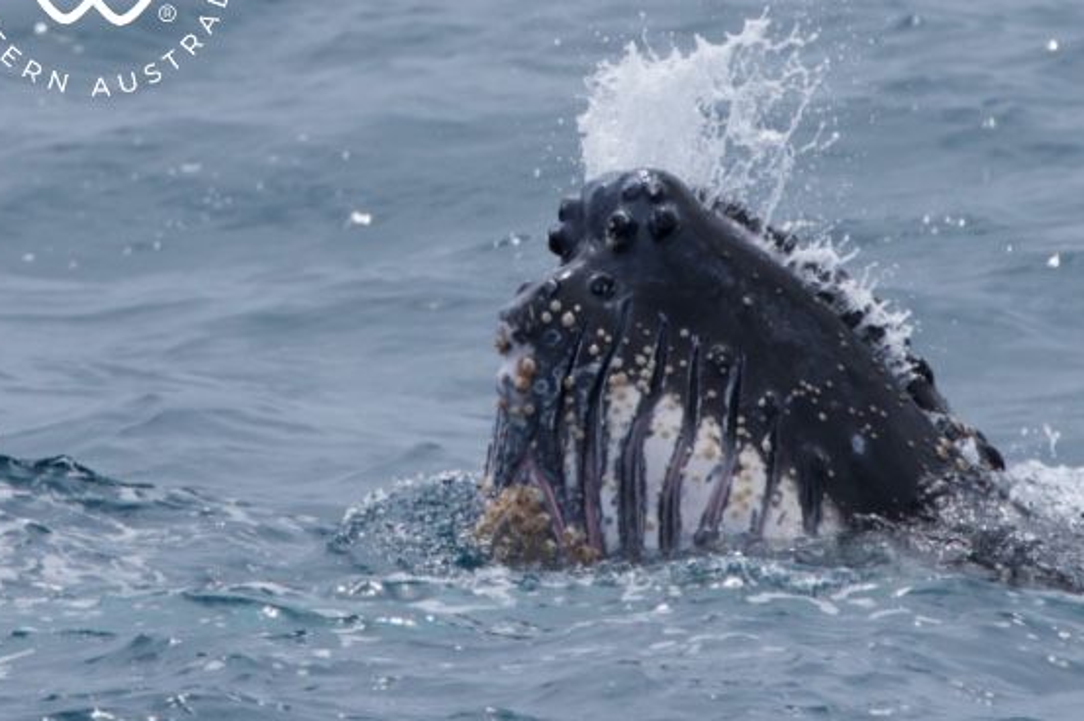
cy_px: 334
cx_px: 727
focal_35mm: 868
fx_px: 26120
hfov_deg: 2.4
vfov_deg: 1.6
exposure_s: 1/3200
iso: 800
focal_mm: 600
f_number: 8
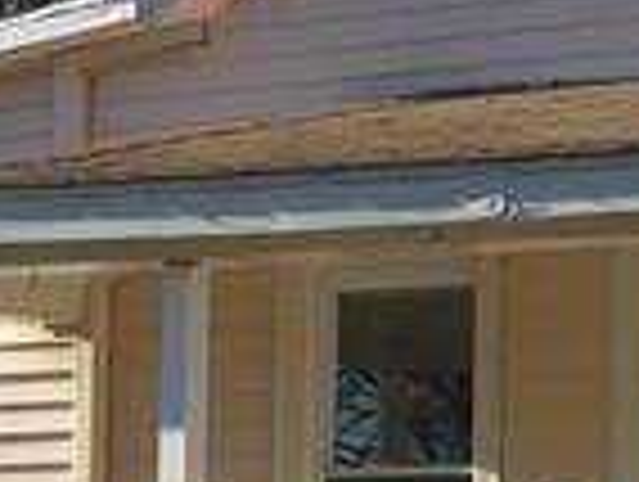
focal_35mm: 209
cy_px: 329
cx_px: 846
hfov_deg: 9.3
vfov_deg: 7.1
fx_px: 3865
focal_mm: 4.15
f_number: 2.2
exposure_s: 1/1221
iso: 25
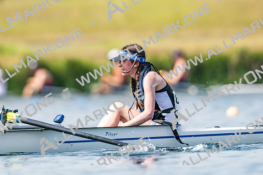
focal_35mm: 900
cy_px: 88
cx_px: 132
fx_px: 6571
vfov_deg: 1.5
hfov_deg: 2.3
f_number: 5
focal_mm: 600
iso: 280
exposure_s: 1/2500
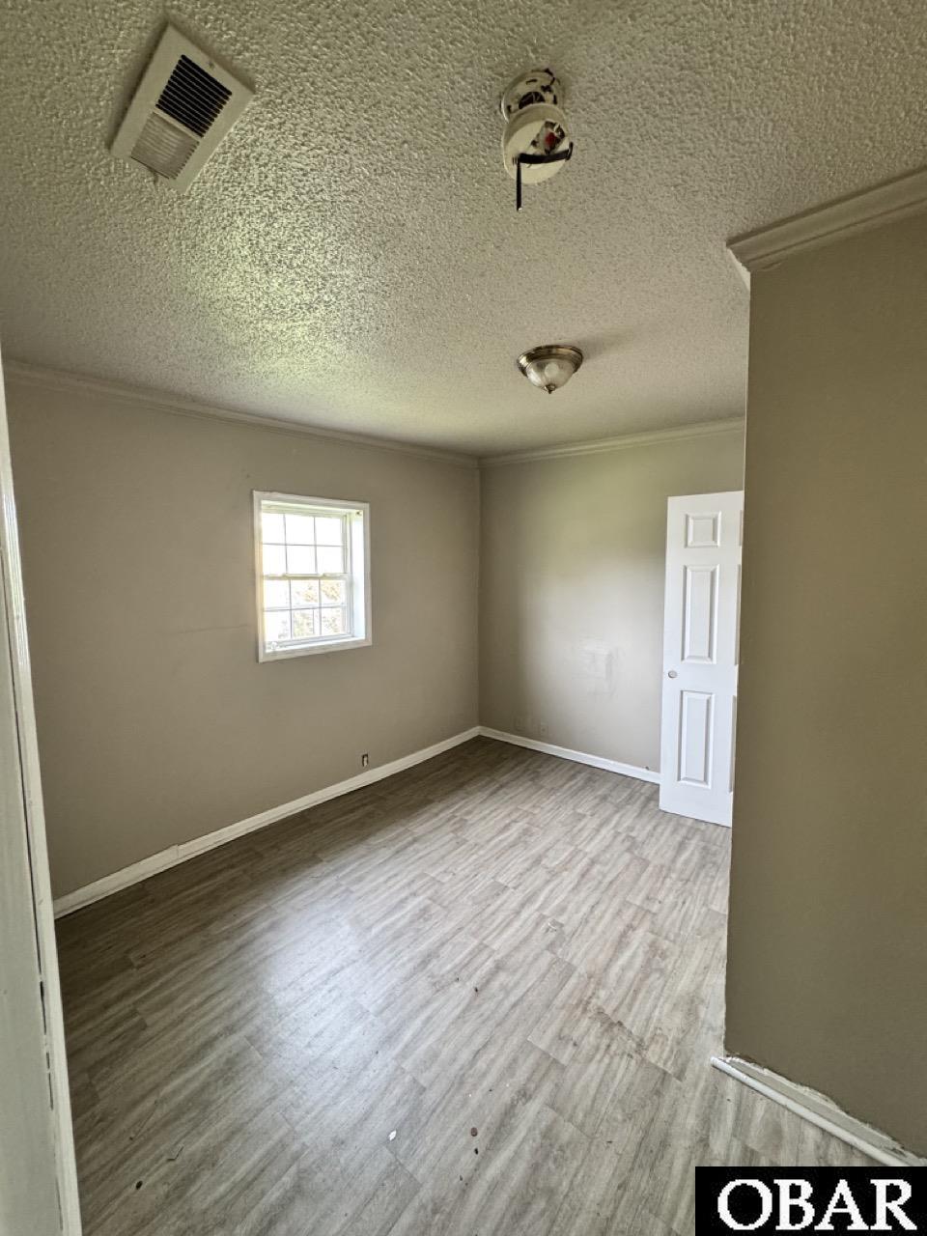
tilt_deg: -5.4
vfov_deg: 102.1
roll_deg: +0.6
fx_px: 500
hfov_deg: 85.7
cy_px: 618
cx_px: 464
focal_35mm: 14
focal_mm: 2.22
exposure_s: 1/65
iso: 320
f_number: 2.2
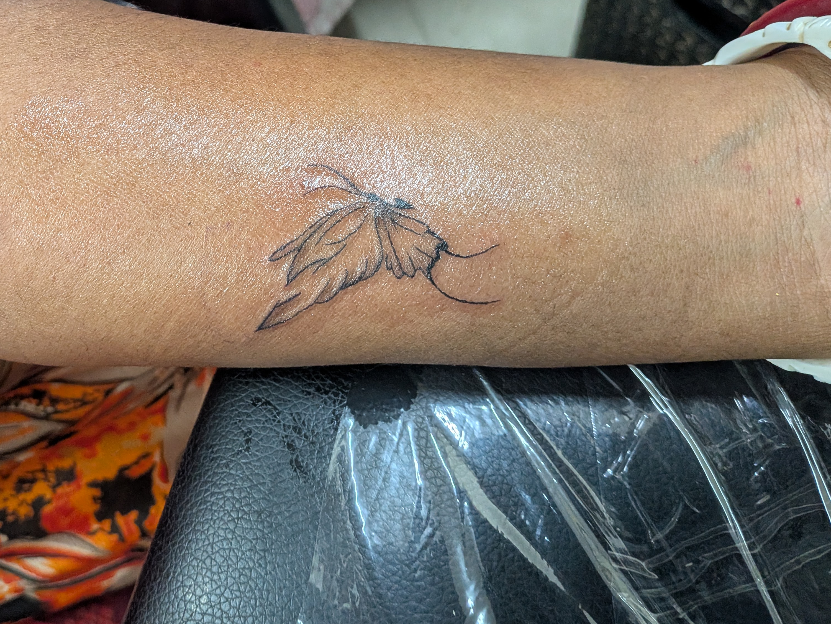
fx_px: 768
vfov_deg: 43.6
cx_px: 287
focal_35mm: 32
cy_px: 215
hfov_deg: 55.8
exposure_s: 1/46
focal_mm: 4.53
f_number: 1.7
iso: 63
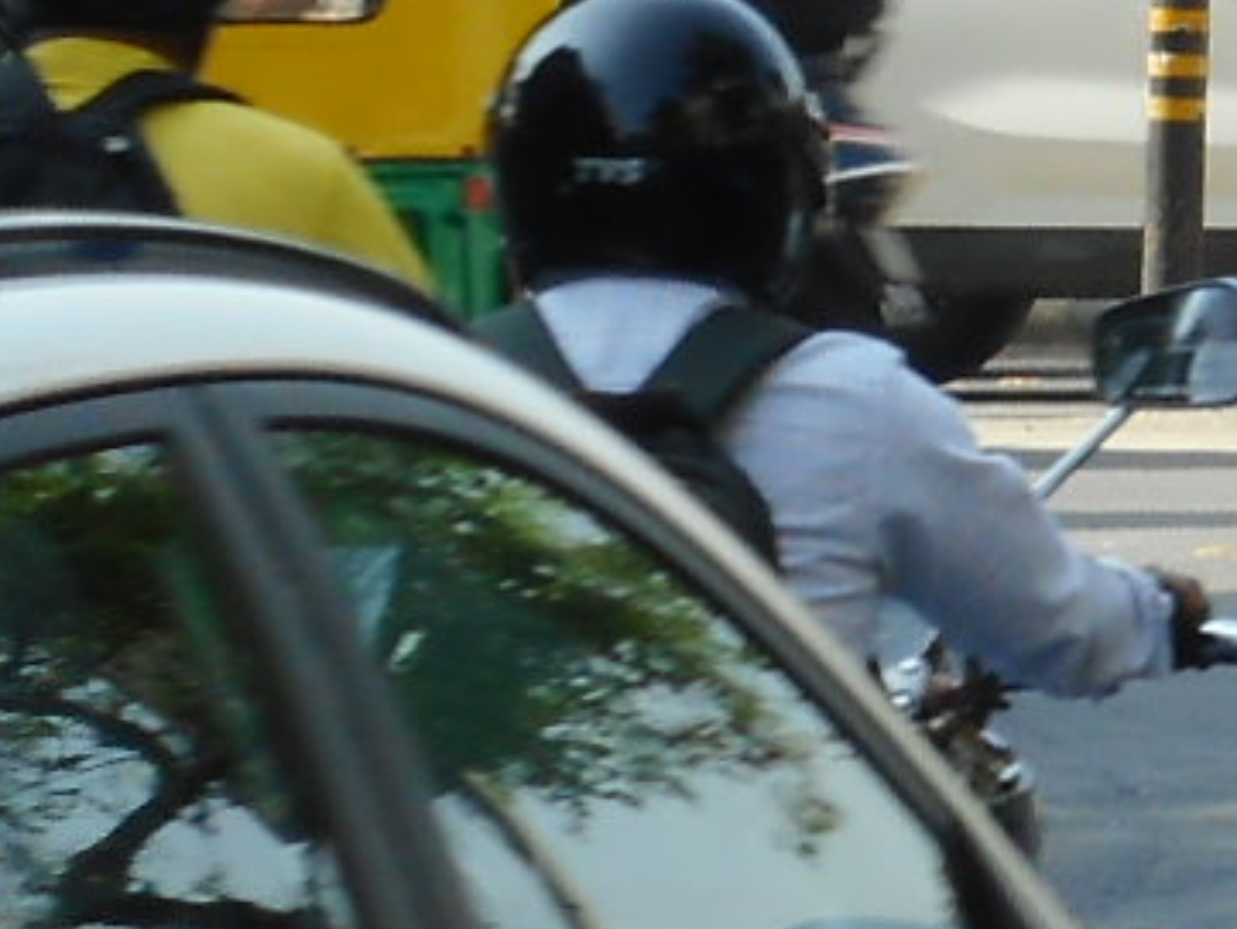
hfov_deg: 3.1
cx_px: 2529
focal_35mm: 642
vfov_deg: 2.3
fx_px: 22949
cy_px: -504
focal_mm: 18.2
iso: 80
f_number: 5.8
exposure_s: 1/125
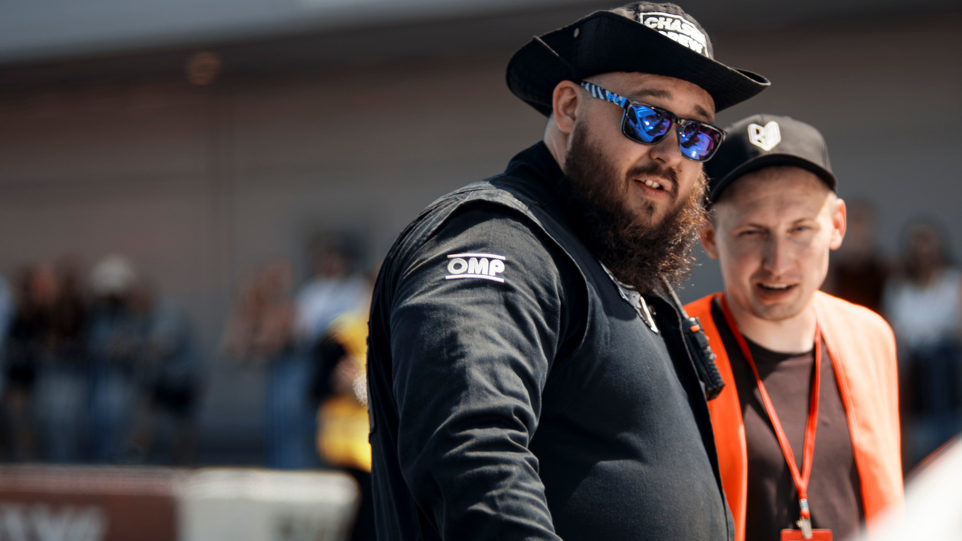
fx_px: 3240
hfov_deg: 16.9
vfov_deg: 9.5
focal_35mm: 127
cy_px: 313
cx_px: 638
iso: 100
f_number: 1.8
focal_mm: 85
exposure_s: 1/250
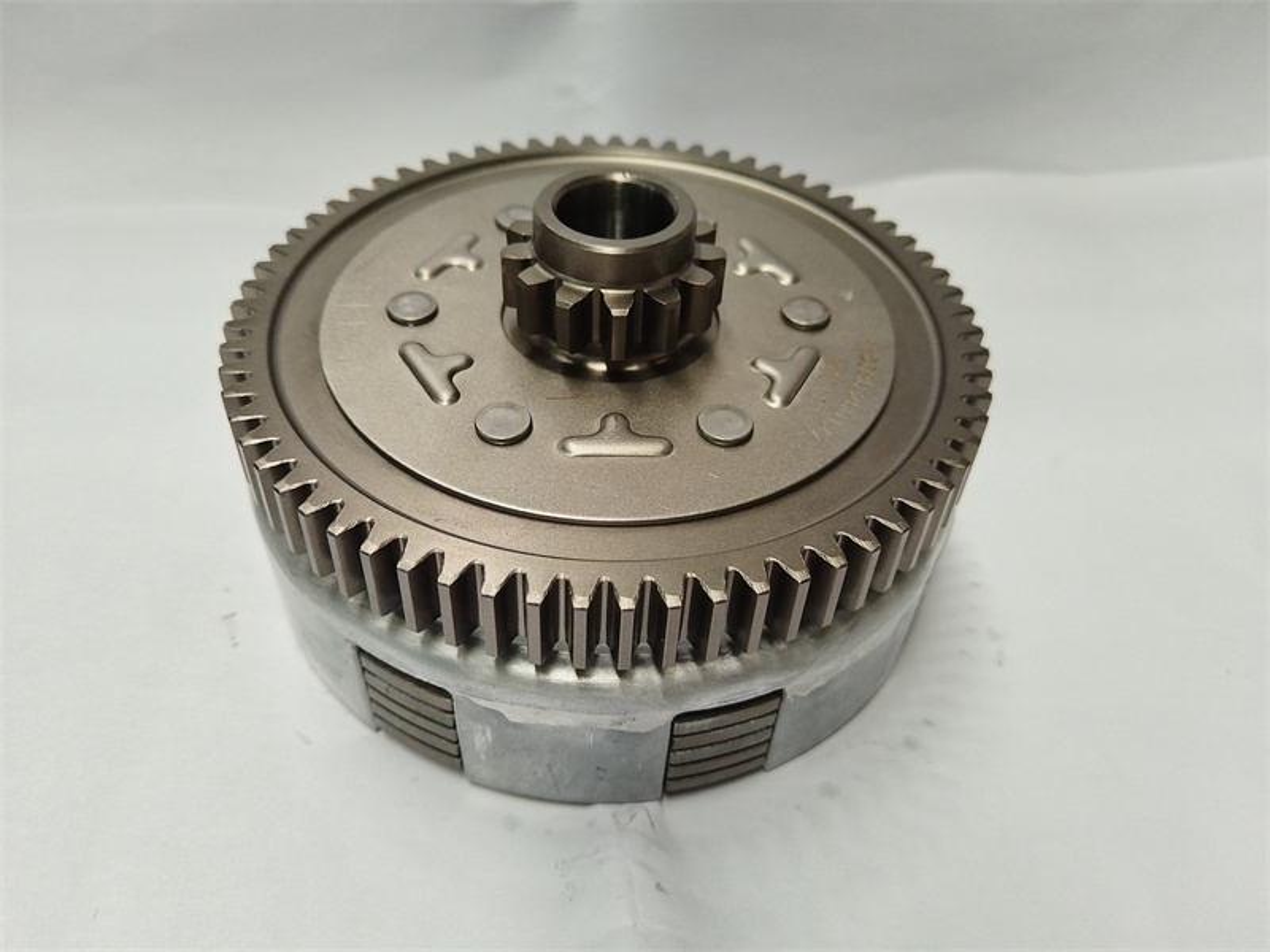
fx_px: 954
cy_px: 476
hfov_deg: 67.3
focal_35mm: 26
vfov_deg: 53.1
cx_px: 635
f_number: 1.9
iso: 1884
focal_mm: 4.95
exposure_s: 1/100
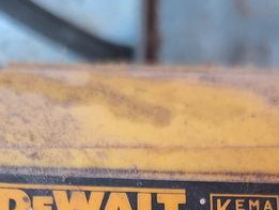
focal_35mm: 88
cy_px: 336
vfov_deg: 15.2
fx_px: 710
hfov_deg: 22.2
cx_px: 175
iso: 160
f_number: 1.8
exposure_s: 1/50
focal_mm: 5.54
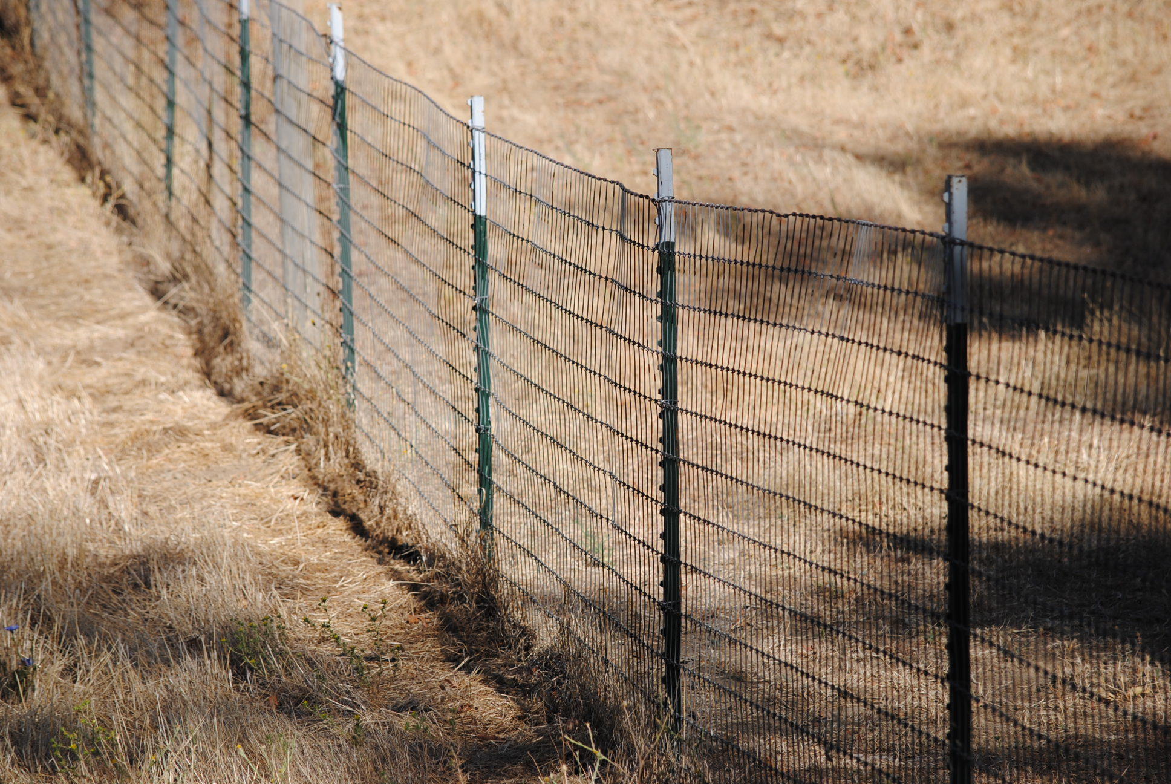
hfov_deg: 11.0
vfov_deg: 7.3
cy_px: 392
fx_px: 6106
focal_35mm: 188
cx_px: 586
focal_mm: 125
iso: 100
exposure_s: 1/640
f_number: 6.3
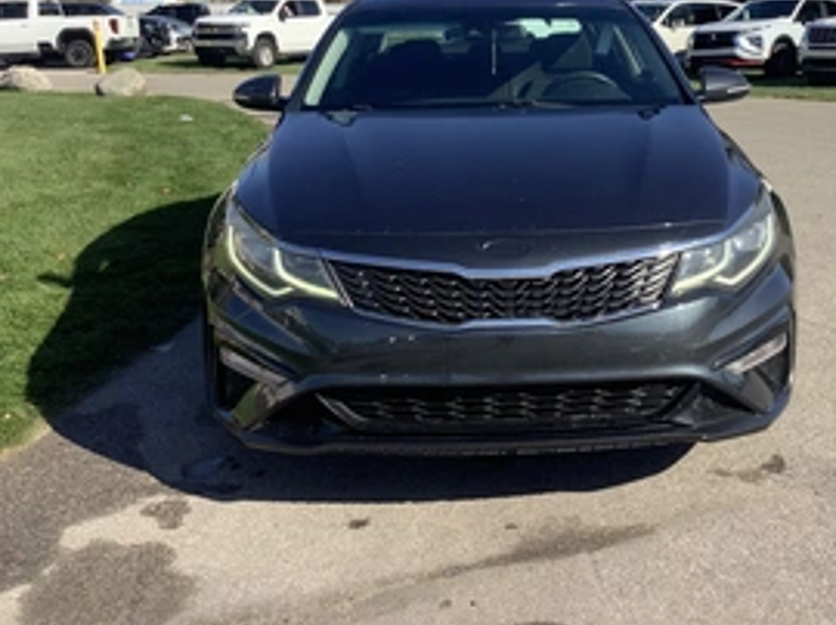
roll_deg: +0.3
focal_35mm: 46
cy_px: 207
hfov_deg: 41.0
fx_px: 1110
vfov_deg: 31.2
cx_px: 517
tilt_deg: -10.9
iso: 25
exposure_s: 1/947
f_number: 2.4
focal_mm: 3.3
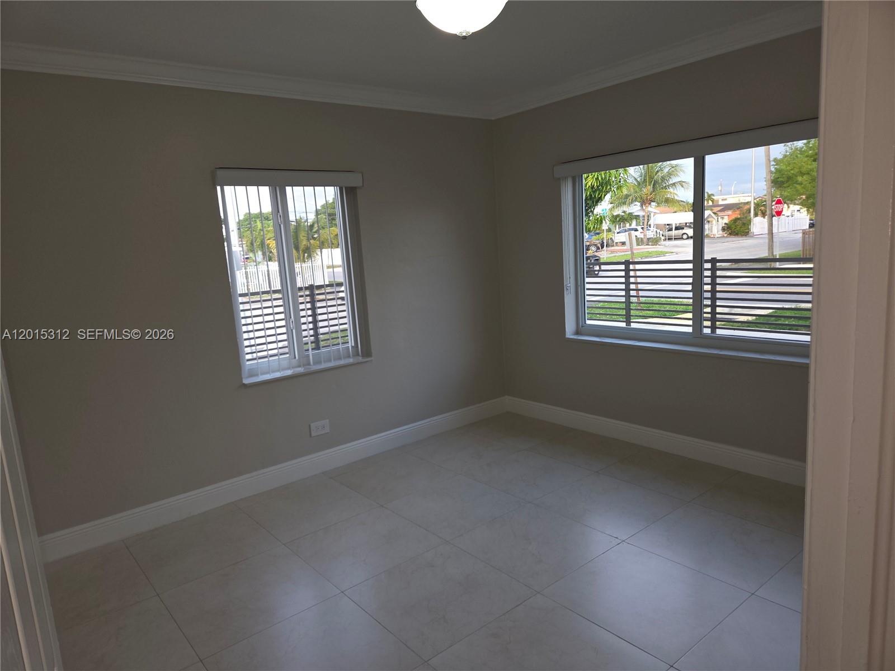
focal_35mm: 23
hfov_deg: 73.9
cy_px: 336
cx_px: 448
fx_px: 595
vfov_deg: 58.9
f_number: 1.8
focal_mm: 5.4
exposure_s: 1/60
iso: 25
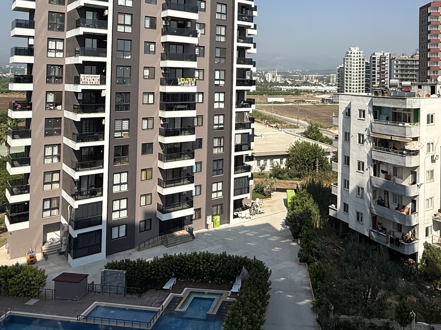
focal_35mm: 31
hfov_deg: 57.4
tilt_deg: +1.2
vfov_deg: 43.7
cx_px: 283
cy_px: 76
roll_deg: -1.1
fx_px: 395
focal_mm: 2.22
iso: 50
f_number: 2.2
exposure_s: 1/3289
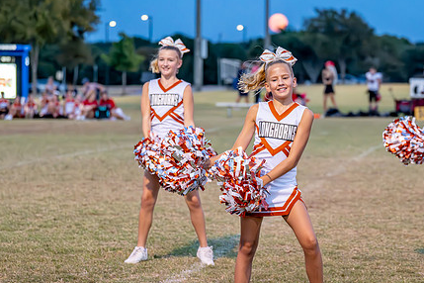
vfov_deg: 9.3
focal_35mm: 148
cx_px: 274
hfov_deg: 13.9
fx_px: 1743
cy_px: 163
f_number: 2.8
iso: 5000
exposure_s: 1/1000
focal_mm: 80
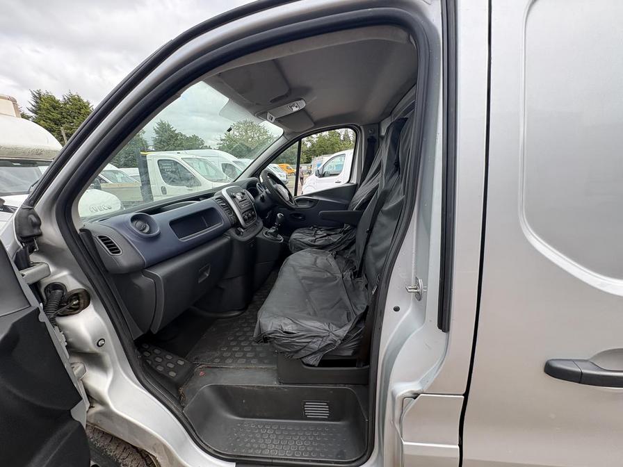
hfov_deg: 102.1
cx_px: 312
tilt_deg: -13.5
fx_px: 252
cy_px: 234
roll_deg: -6.1
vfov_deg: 85.7
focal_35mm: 14
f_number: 2.2
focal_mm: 2.22
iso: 64
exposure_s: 1/331
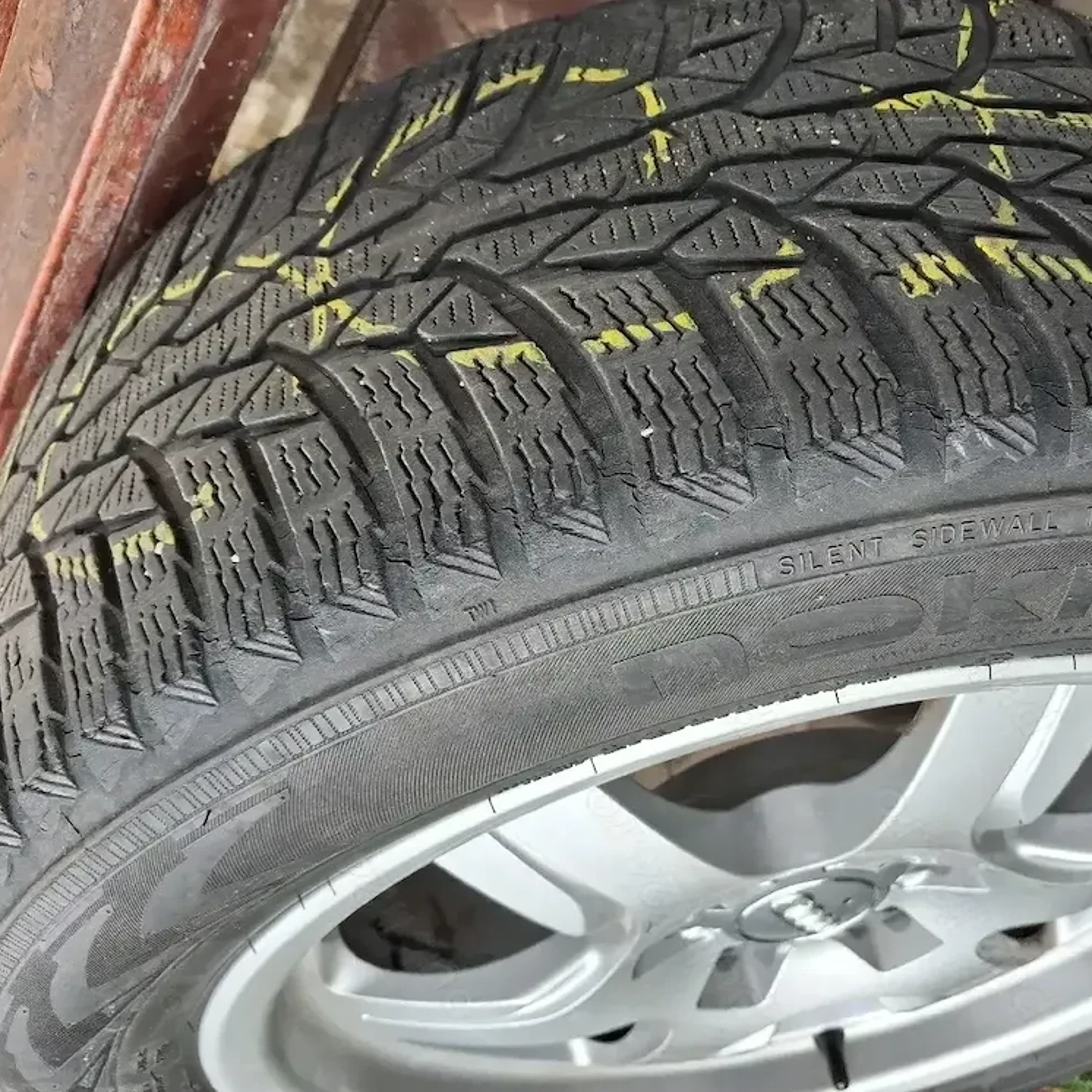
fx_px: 1142
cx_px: 717
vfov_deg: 51.1
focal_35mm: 32
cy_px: 547
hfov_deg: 50.3
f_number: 1.8
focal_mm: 4
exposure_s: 1/208
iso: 25
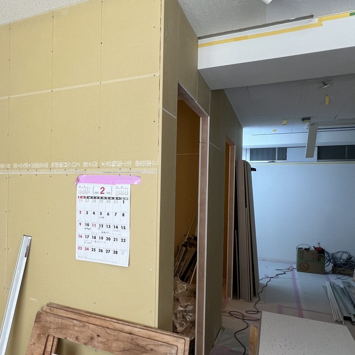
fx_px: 325
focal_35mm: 28
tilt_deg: -0.1
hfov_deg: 53.6
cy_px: 188
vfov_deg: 57.3
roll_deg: -0.9
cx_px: 72
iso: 50
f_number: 1.8
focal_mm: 1.57
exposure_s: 1/99
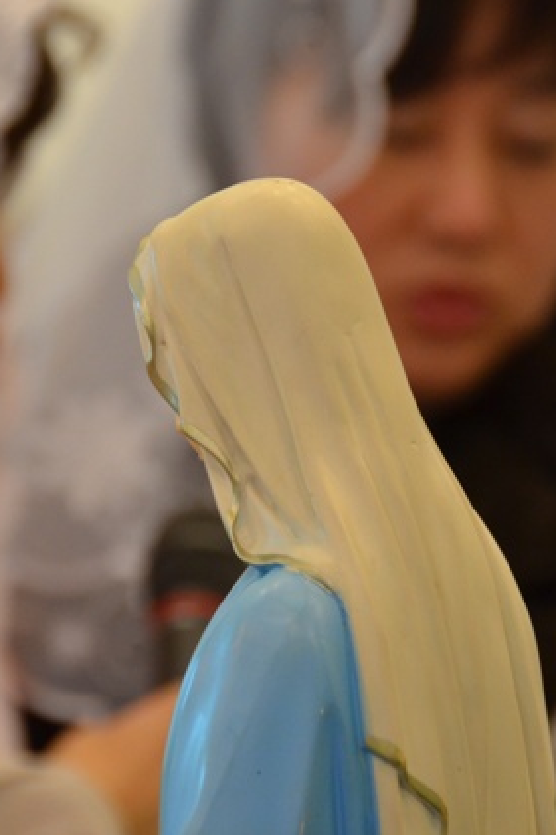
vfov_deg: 5.3
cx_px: 279
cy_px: 418
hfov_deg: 3.6
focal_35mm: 386
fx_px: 8949
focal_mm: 170
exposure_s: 1/50
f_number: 5.6
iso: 1600
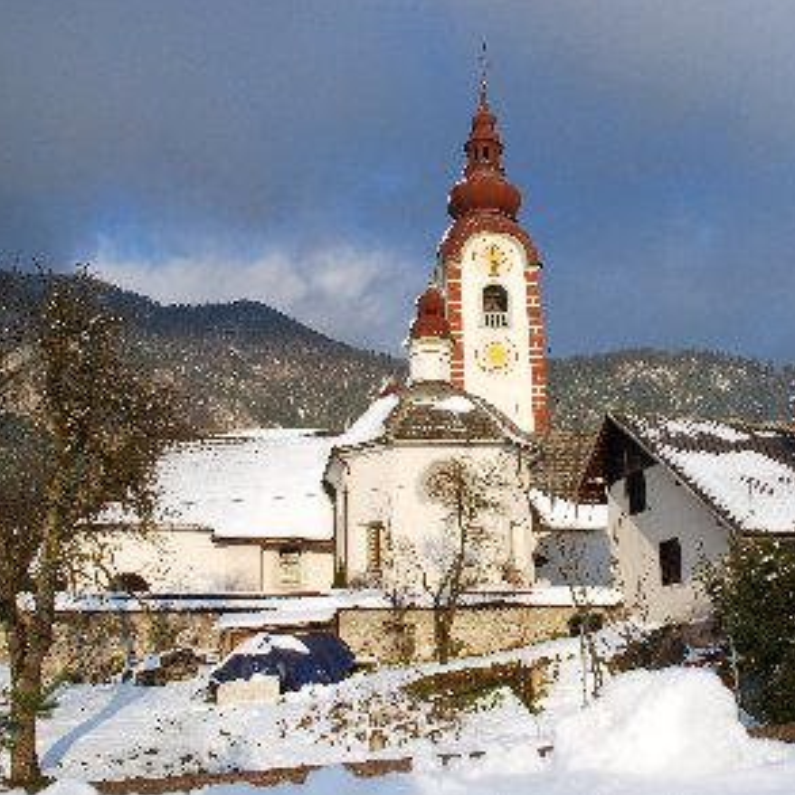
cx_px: 552
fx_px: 909
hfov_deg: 46.2
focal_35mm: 35
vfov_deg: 47.2
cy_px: 395
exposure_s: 1/250
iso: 180
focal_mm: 18
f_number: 10
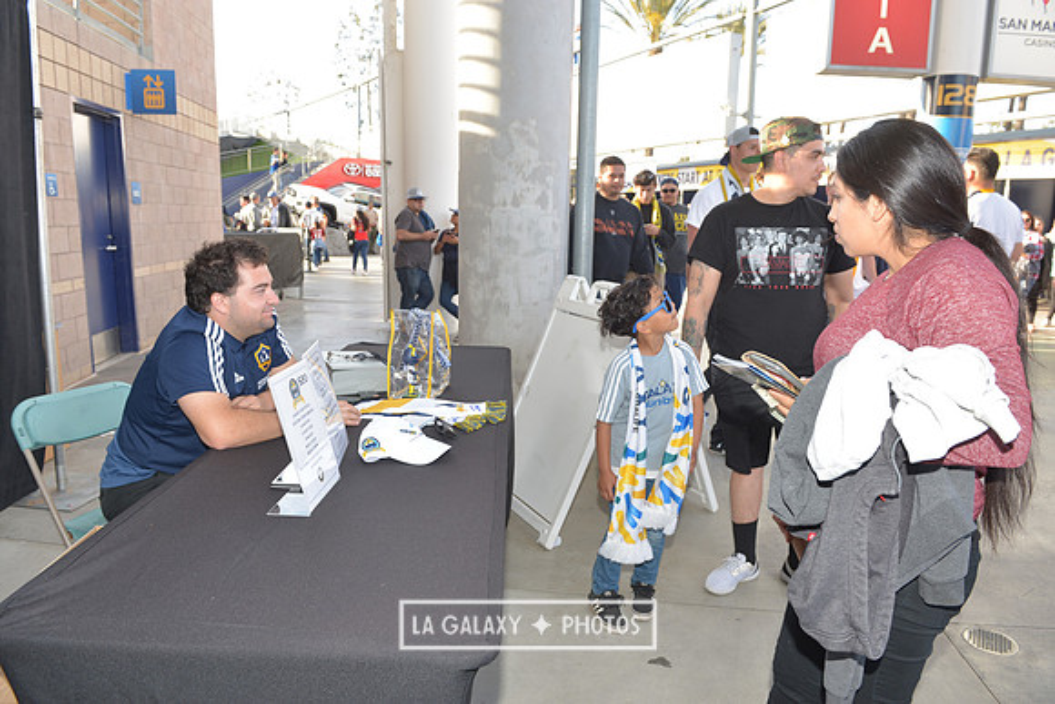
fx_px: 703
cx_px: 528
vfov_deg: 53.2
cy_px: 352
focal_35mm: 24
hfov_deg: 73.7
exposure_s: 1/125
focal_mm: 24
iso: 200
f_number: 5.6
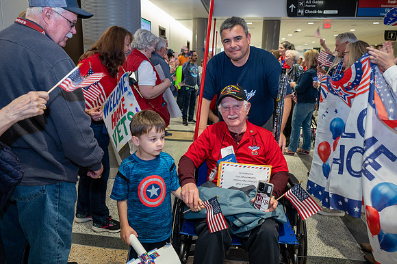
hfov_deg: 66.4
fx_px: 303
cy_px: 132
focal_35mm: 28
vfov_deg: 47.1
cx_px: 198
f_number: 4.5
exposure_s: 1/40
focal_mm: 27.5
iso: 1100
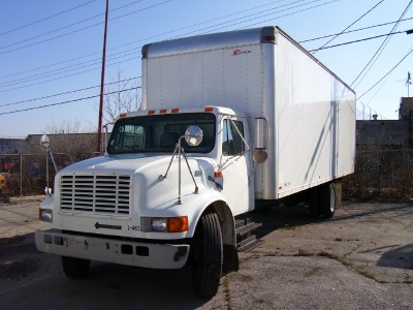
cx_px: 206
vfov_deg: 41.8
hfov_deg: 54.0
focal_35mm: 34
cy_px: 155
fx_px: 406
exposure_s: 1/750
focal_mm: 5.6
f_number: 4.8
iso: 80
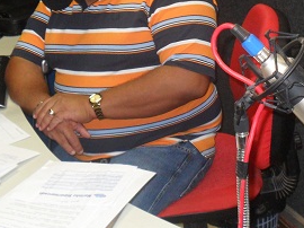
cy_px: 41
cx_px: 240
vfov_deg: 17.6
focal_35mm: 83
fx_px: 728
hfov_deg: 23.3
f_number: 3
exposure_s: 1/15
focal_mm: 6.3
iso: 200
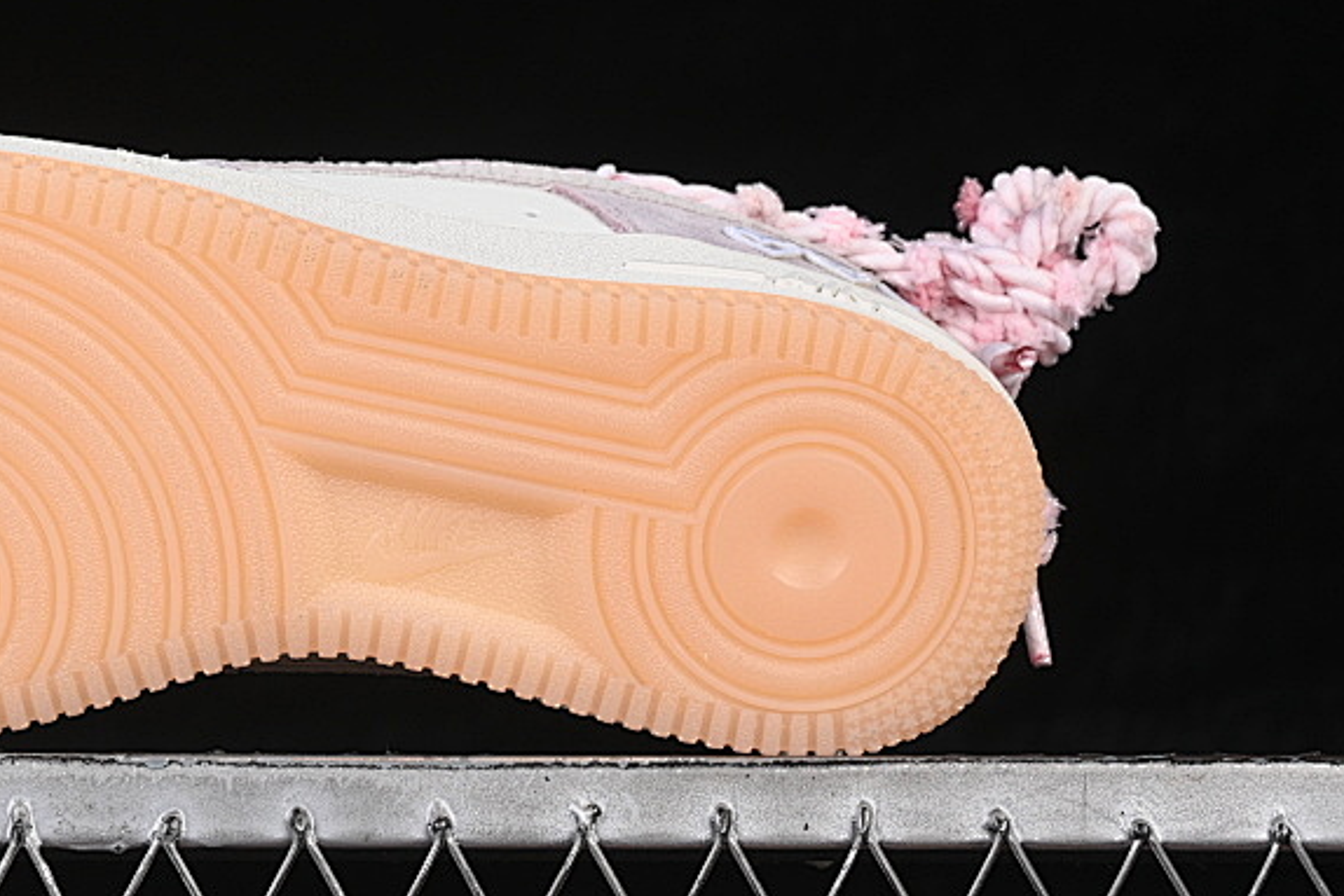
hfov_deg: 14.4
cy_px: 227
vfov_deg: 9.7
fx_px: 5265
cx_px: 208
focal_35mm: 141
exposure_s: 1/80
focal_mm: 50
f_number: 8
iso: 160
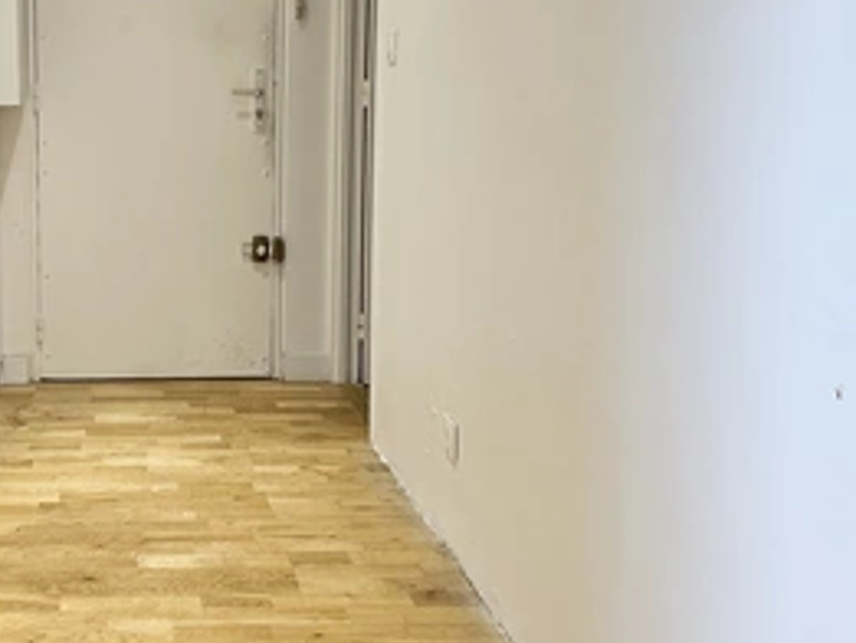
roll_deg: +0.0
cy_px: 194
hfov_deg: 37.2
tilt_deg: -6.4
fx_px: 1212
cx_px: 143
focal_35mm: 49
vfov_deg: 29.4
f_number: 1.78
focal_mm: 6.86
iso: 250
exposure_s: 1/82
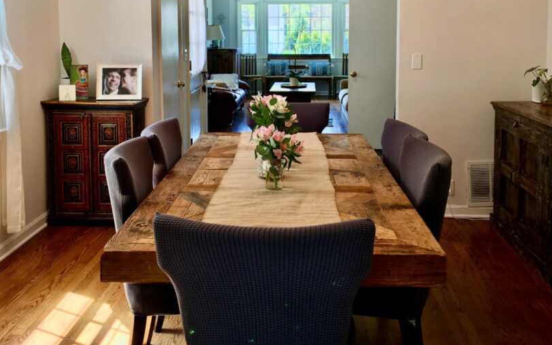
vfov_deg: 32.2
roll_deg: -0.4
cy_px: 90
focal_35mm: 39
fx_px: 587
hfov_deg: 50.4
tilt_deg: -3.3
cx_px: 272
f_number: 2.2
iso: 25
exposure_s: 1/40
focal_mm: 4.15
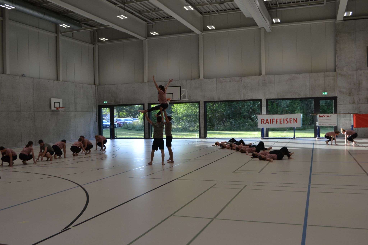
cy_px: 122
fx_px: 368
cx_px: 184
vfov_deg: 36.9
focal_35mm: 36
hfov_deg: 53.1
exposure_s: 1/125
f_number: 5.6
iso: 280
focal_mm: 24
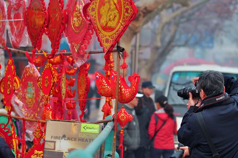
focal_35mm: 158
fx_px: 1040
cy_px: 79
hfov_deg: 13.1
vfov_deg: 8.7
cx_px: 119
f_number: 4
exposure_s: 1/250
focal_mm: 105
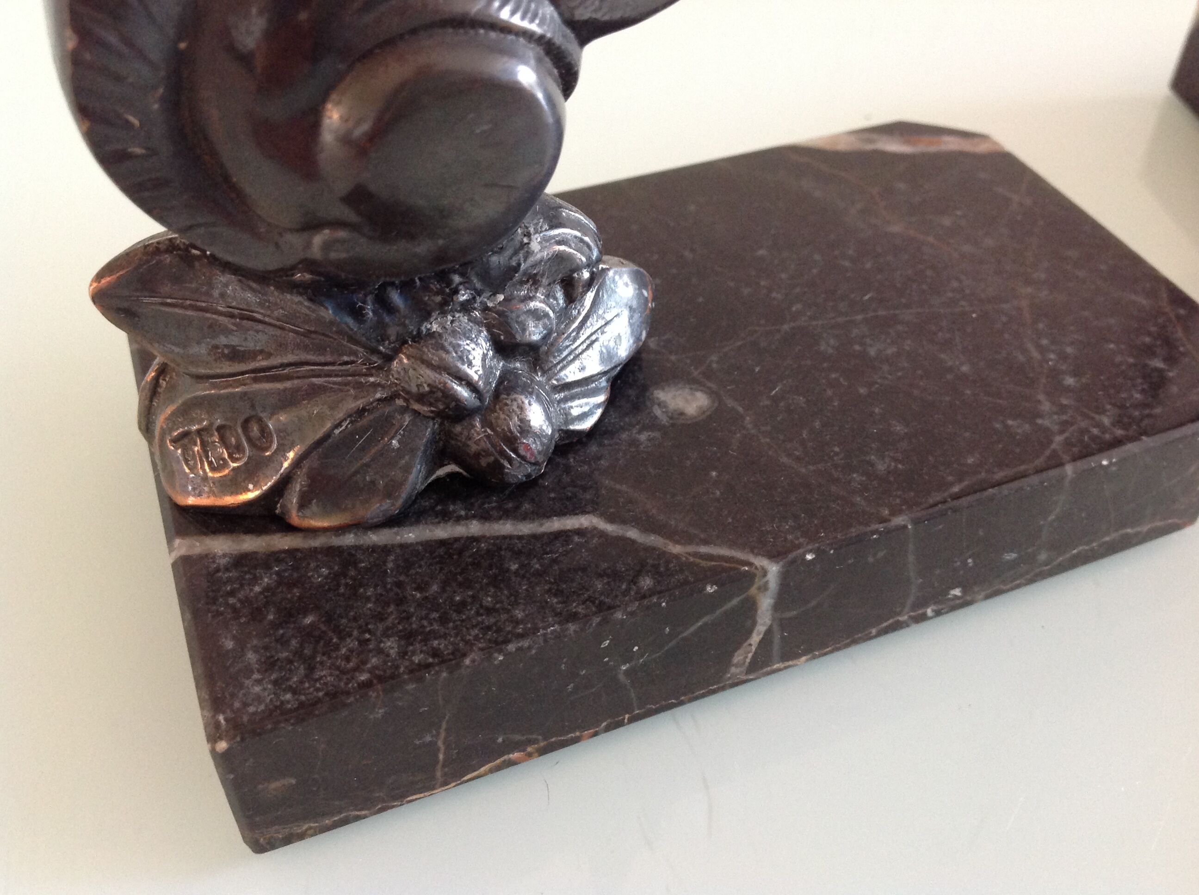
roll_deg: -1.1
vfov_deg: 40.6
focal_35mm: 35
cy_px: 448
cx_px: 600
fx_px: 1211
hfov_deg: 52.7
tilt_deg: -44.1
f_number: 2.4
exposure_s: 1/15
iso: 250
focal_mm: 4.28
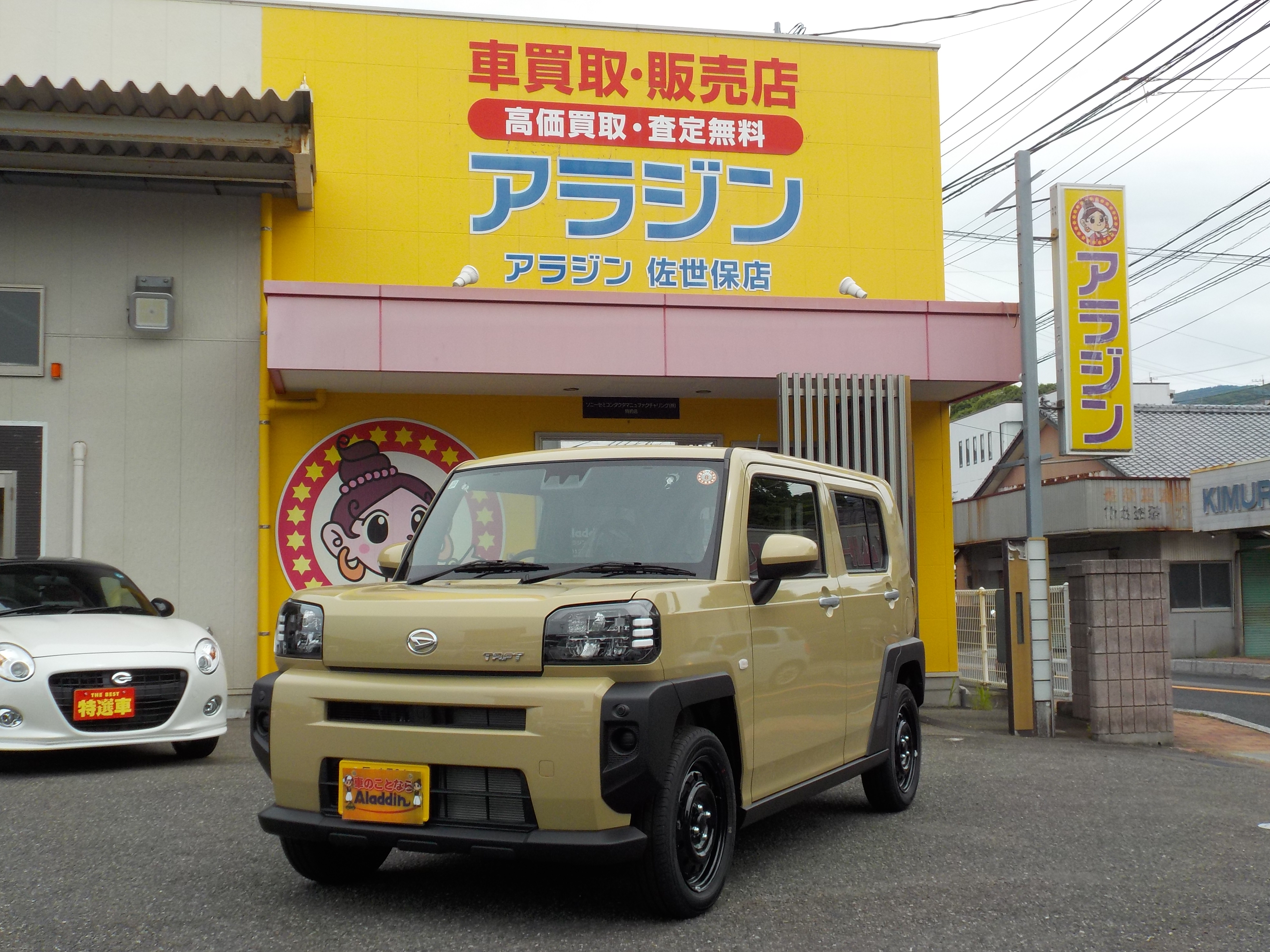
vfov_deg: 37.7
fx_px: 1394
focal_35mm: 38
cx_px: 635
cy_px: 476
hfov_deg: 49.0
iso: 125
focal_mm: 5.2
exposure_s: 1/800
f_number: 3.7
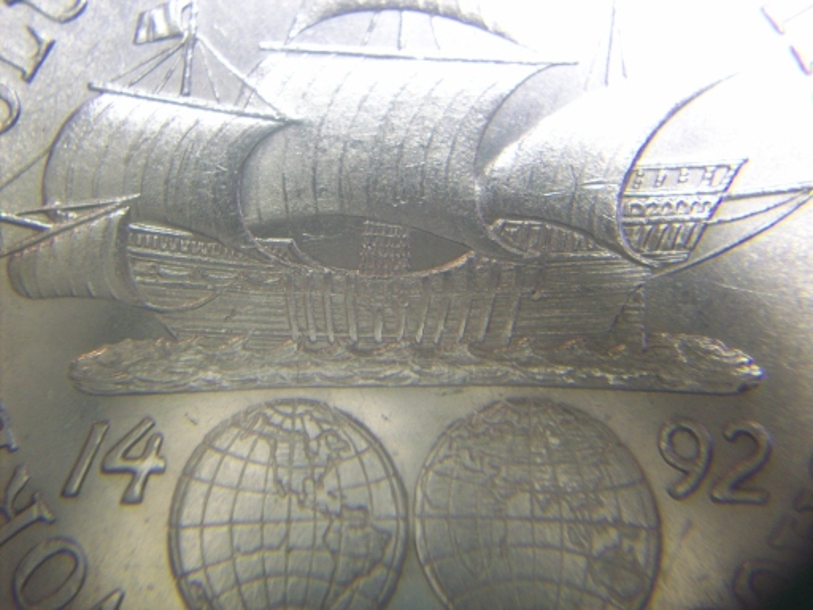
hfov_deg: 50.1
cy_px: 305
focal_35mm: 37
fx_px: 869
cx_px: 406
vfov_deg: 38.7
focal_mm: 6.2
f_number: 2.8
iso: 80
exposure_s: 1/15.9
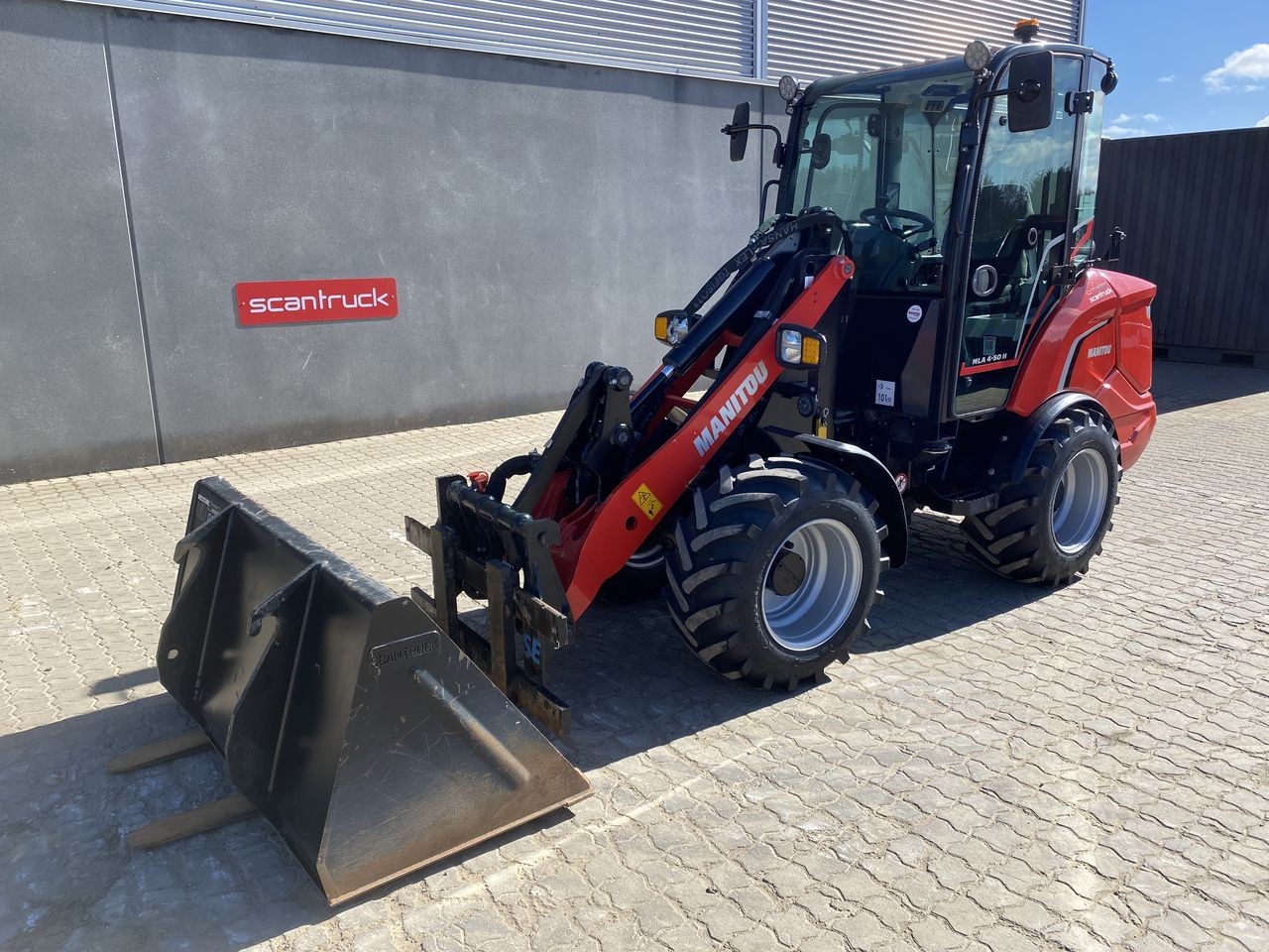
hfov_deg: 67.3
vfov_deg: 53.1
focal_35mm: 26
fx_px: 953
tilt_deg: -13.8
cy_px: 476
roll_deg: +1.2
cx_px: 634
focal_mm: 4.25
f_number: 1.8
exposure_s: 1/1362
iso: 32
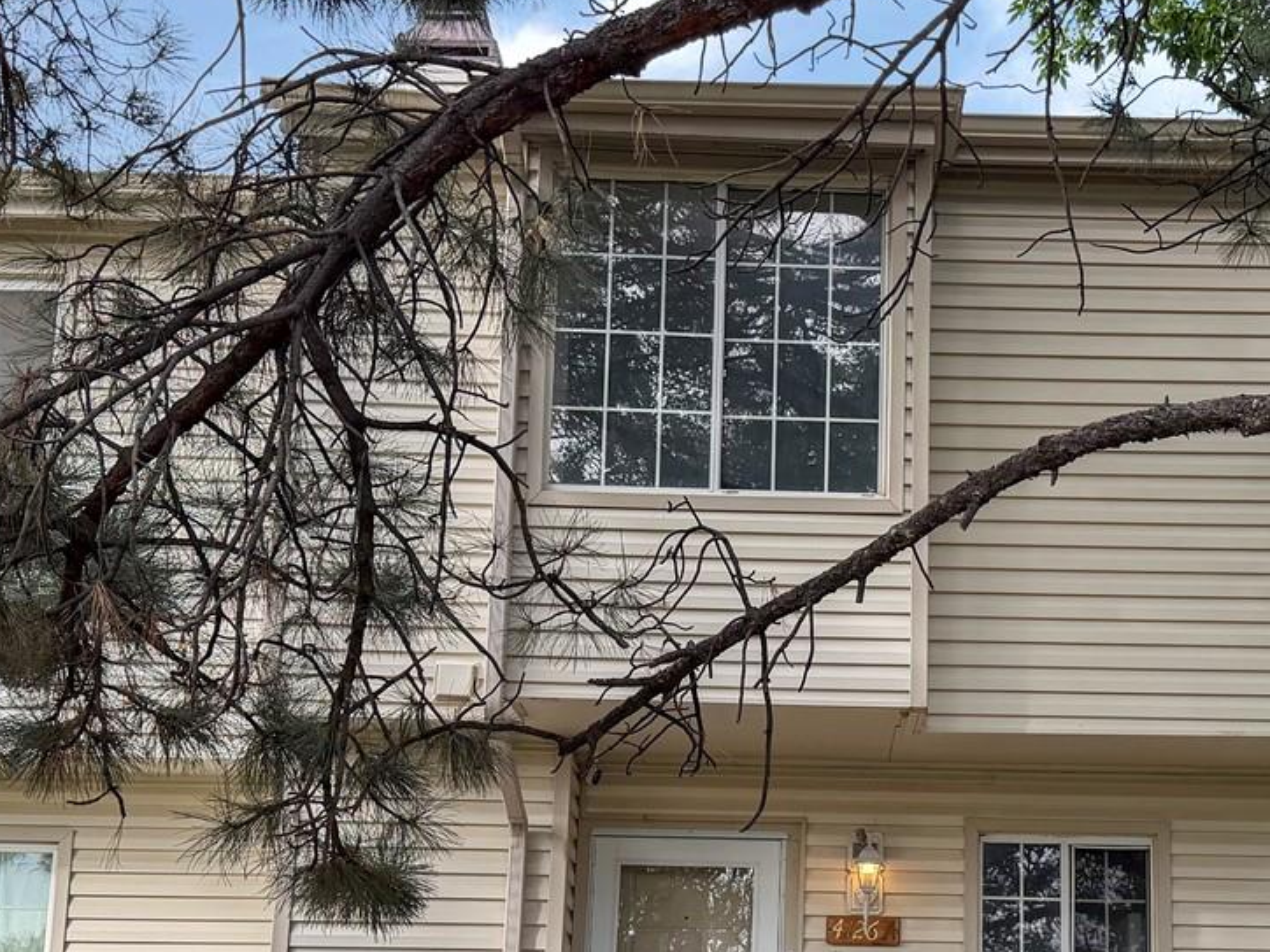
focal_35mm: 53
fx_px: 1944
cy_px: 748
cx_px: 878
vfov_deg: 27.0
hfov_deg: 35.7
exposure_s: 1/1046
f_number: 1.78
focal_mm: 6.76
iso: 100
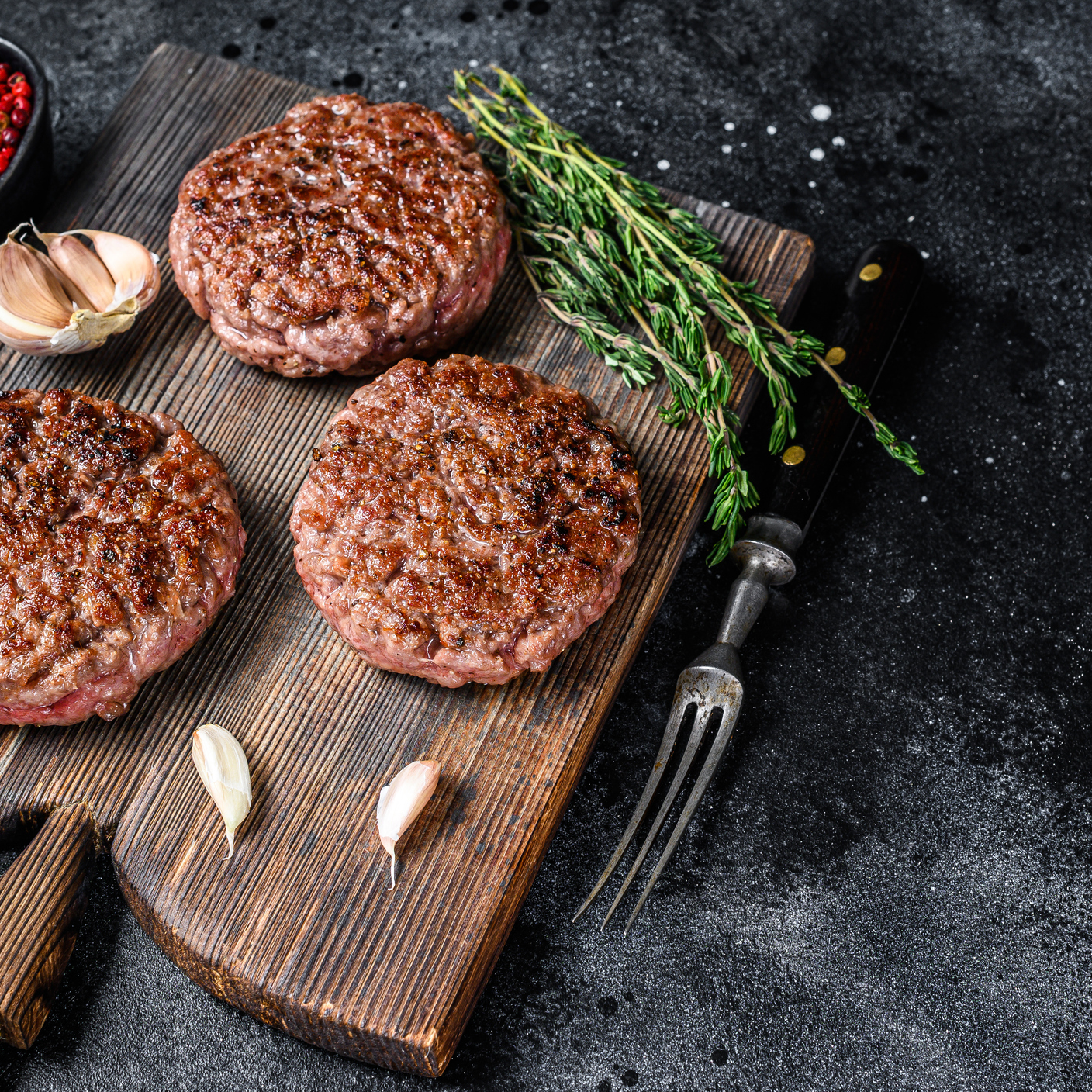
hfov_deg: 26.8
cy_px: 546
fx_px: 2284
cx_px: 641
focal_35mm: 64
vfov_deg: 26.9
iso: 200
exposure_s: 1/125
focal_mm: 50
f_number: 9
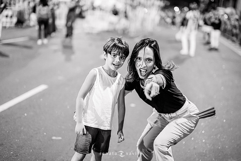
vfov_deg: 27.0
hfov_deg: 39.6
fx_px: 335
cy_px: 80
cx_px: 120
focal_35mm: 50
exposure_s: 1/320
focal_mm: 50
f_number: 1.2
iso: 2500
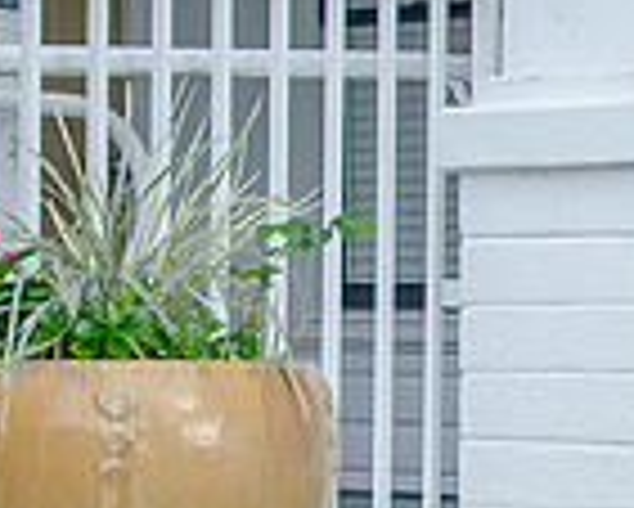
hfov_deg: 12.3
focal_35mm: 150
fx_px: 2817
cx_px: 917
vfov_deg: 10.3
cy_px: 333
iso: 100
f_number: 4
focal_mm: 26
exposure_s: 1/160
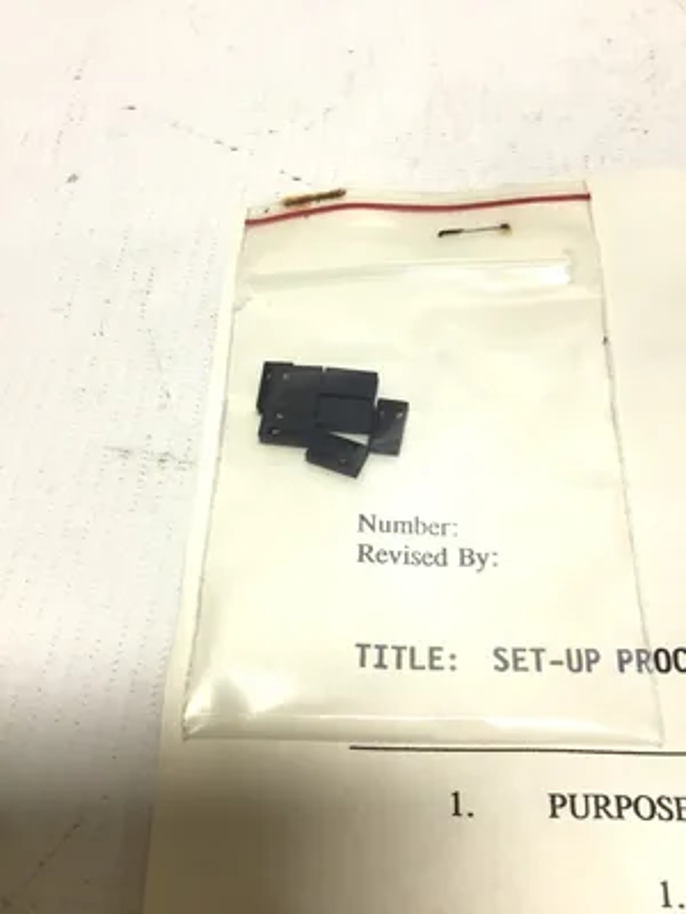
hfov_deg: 45.4
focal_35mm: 31
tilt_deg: -62.7
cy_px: 457
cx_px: 343
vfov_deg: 58.4
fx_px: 819
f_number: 2.4
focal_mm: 3.3
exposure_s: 1/185
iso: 25
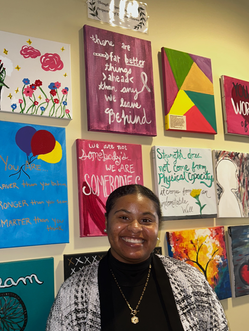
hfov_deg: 43.6
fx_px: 307
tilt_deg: +5.3
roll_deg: +2.5
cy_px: 185
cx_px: 86
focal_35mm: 32
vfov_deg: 56.7
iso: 80
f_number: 1.78
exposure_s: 1/22
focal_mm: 6.86
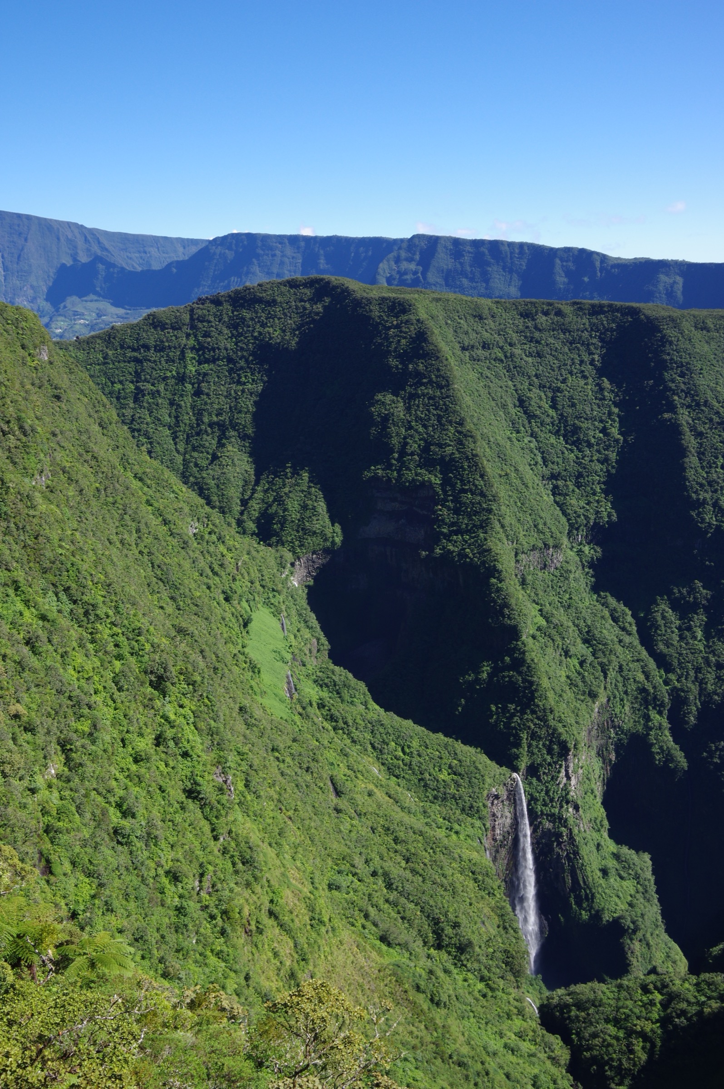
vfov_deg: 60.3
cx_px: 362
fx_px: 937
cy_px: 544
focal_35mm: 31
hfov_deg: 42.2
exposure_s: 1/100
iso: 100
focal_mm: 21
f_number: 11
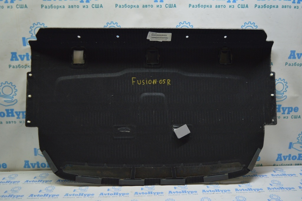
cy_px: 100
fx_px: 277
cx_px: 151
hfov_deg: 57.3
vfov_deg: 39.9
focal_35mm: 33
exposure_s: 1/60
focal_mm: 22
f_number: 3.8
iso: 400
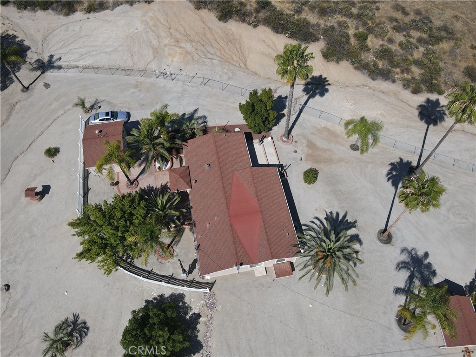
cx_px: 238
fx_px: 330
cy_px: 178
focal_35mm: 24
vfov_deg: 56.8
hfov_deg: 71.6
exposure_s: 1/1000
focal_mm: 4.5
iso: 100
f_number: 2.8
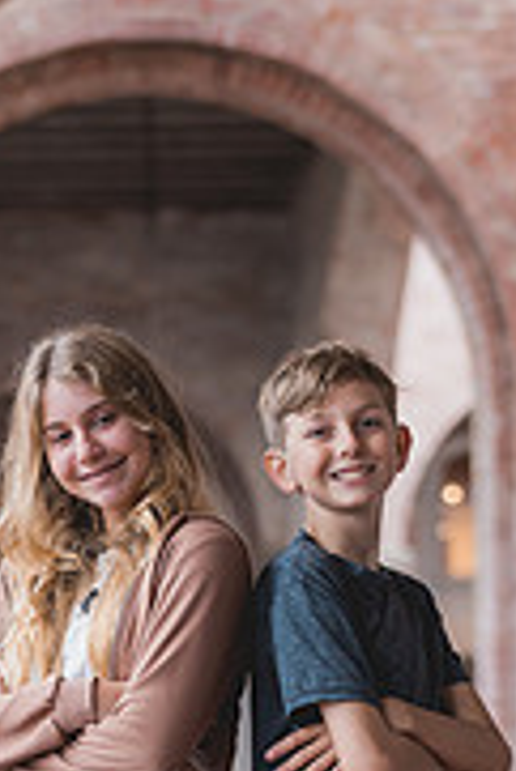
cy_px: 682
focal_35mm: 124
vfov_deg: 16.3
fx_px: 2661
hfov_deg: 11.1
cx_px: 141
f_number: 1.8
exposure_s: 1/320
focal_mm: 50
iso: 800
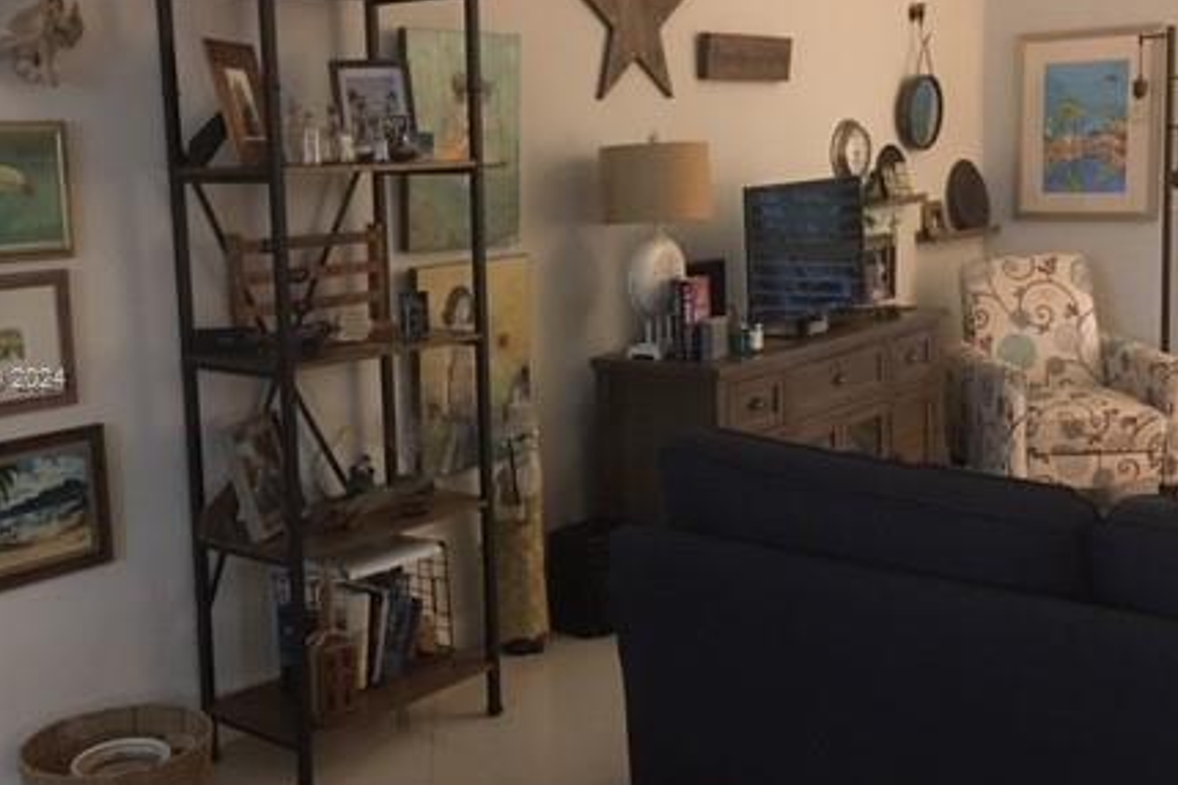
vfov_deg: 29.9
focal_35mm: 45
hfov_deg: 43.6
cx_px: 566
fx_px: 1472
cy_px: 382
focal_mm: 4.15
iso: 160
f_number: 2.2
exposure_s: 1/4
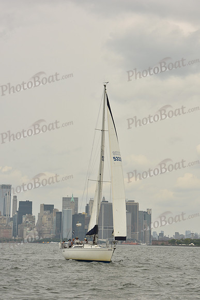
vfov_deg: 22.1
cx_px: 100
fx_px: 766
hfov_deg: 14.9
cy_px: 150
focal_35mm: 92
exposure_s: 1/640
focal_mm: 92
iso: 250
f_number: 10
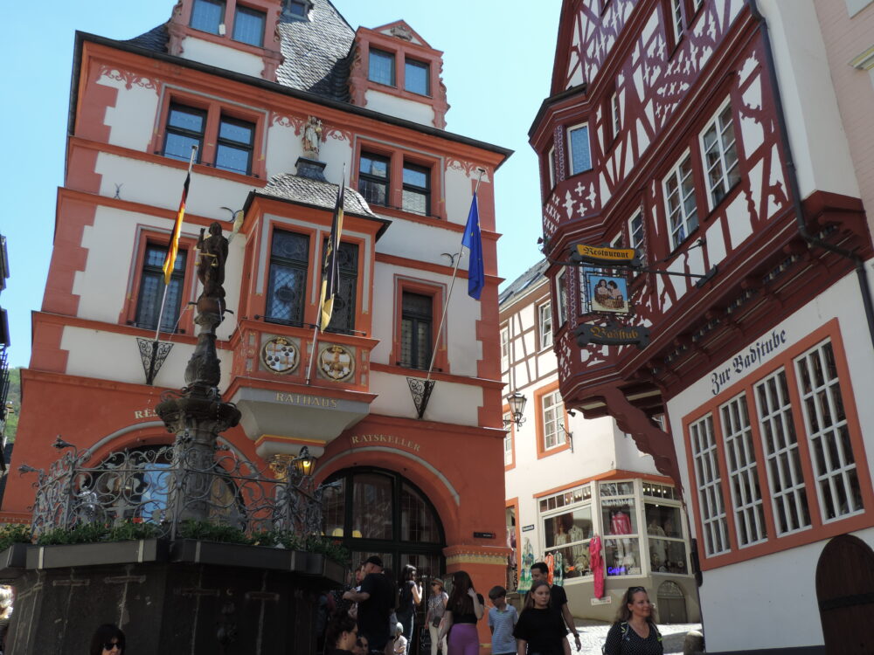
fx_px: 833
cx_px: 437
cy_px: 328
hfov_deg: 55.4
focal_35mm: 33
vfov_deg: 42.9
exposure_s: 1/400
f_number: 3.2
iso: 80
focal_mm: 5.8
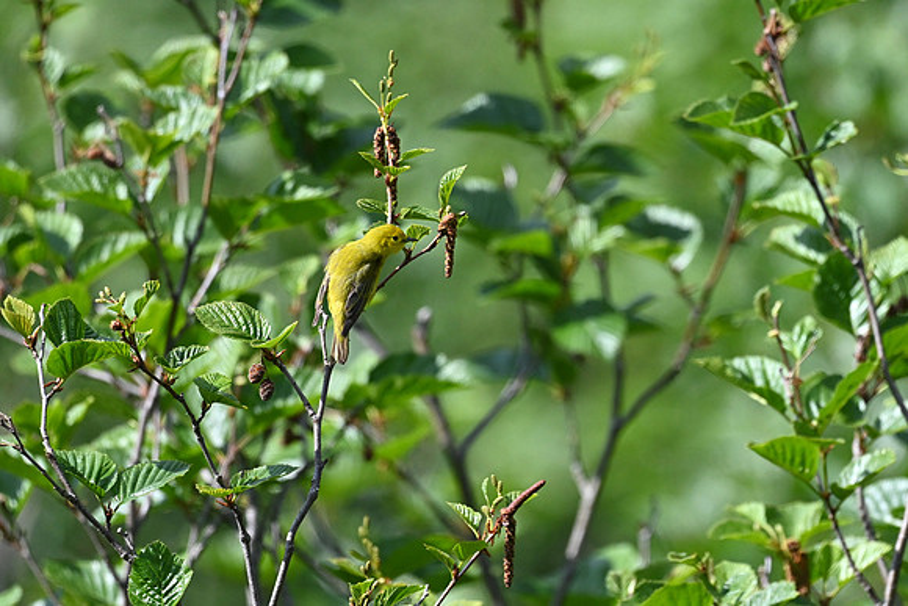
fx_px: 15136
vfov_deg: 2.3
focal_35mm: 600
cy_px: 303
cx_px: 454
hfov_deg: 3.4
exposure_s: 1/3200
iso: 1400
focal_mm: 600
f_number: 6.3
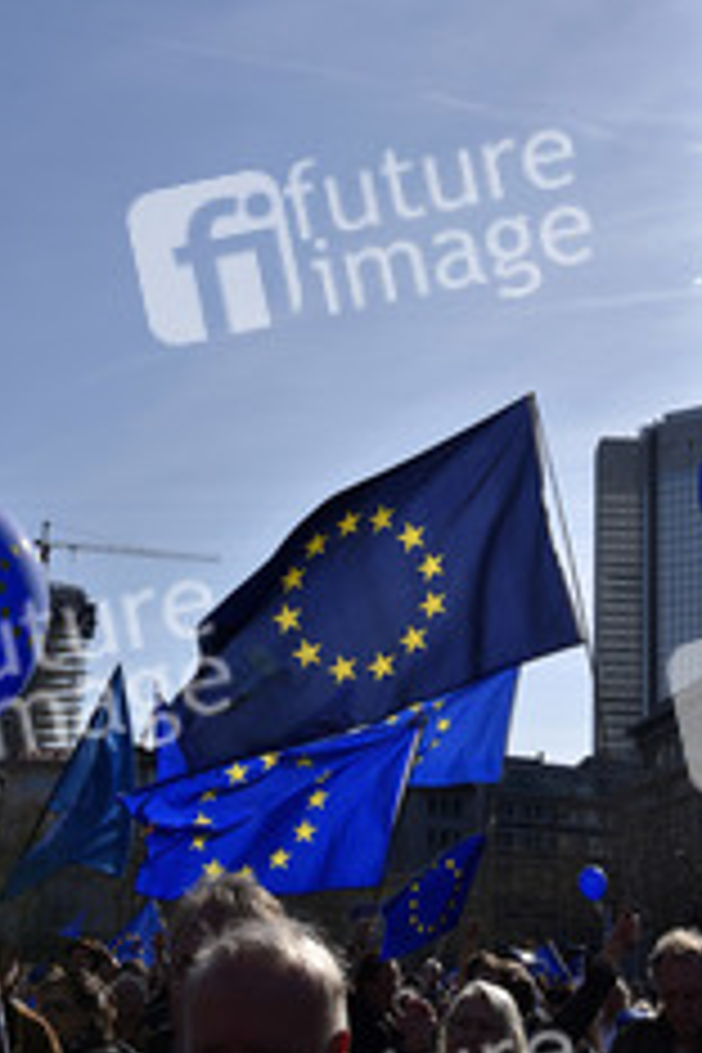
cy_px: 464
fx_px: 1901
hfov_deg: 20.8
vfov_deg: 30.9
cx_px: 490
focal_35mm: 65
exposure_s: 1/500
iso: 200
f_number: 11
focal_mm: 38
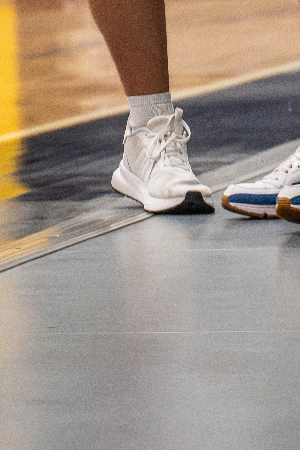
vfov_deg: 5.1
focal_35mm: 397
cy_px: -354
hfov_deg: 3.5
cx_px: 158
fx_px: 4962
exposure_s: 1/1250
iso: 10000
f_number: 2.8
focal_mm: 70
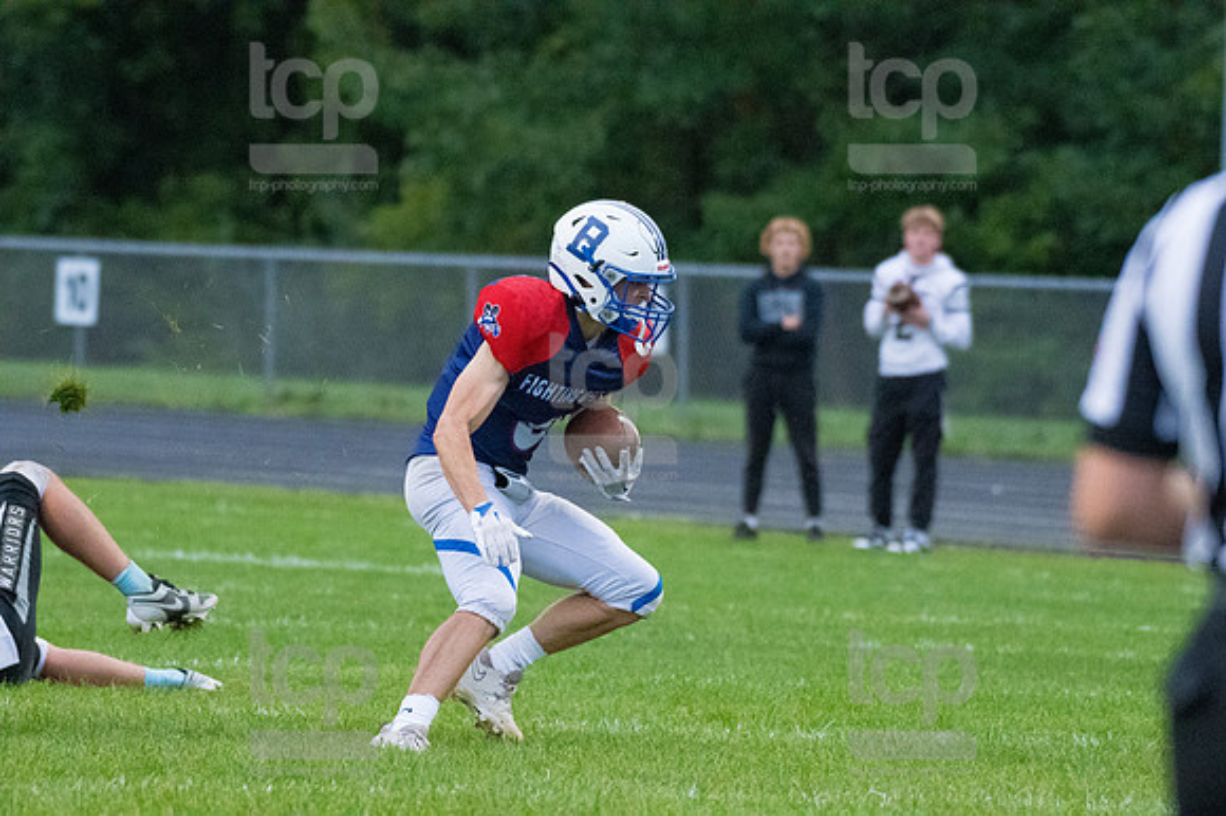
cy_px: 408
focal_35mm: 390
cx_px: 613
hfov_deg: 5.3
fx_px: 13274
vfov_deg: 3.5
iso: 10000
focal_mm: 260
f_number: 5.6
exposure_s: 1/2000
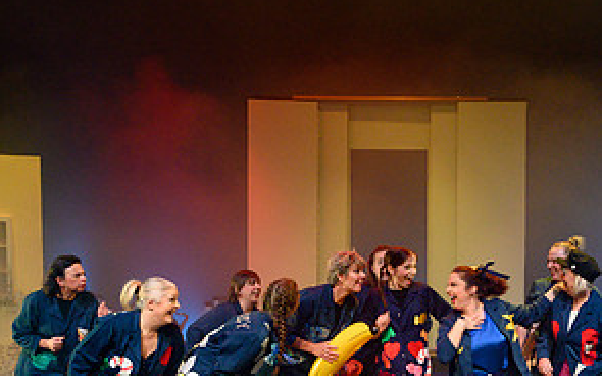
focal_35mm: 57
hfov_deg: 34.8
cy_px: 329
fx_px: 935
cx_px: 463
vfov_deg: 22.2
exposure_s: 1/40
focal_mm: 24
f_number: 6.3
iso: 800
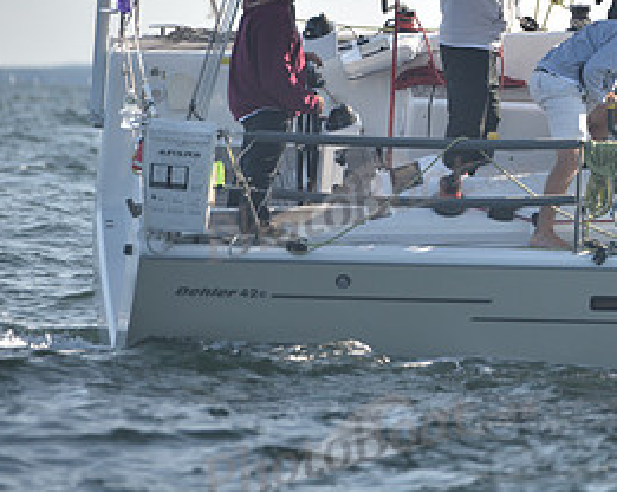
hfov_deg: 4.6
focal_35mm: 418
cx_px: 660
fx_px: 7622
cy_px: 46
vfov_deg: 3.7
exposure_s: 1/1000
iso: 250
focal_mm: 200
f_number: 3.2
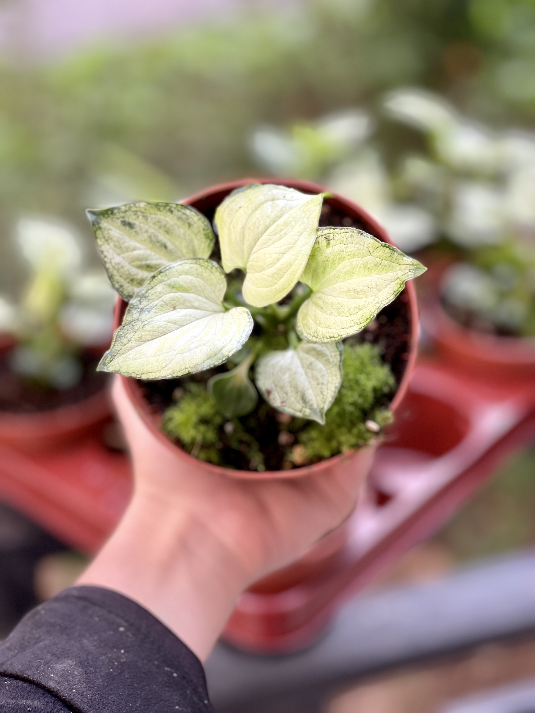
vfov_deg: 30.3
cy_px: 356
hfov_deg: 22.9
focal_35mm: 64
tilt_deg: -37.0
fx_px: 1319
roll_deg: -0.1
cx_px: 268
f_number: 2.2
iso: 40
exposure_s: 1/121
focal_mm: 7.5
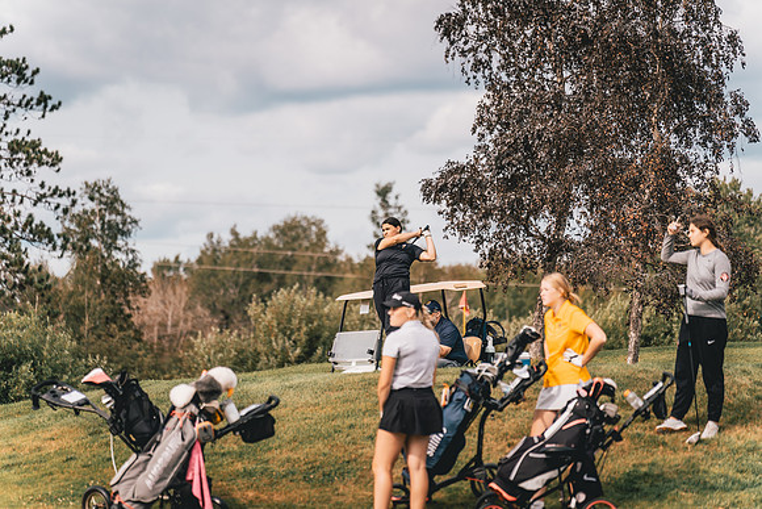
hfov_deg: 13.7
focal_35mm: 150
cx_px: 381
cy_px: 254
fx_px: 3176
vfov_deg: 9.2
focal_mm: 150
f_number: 2.8
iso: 100
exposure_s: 1/2000
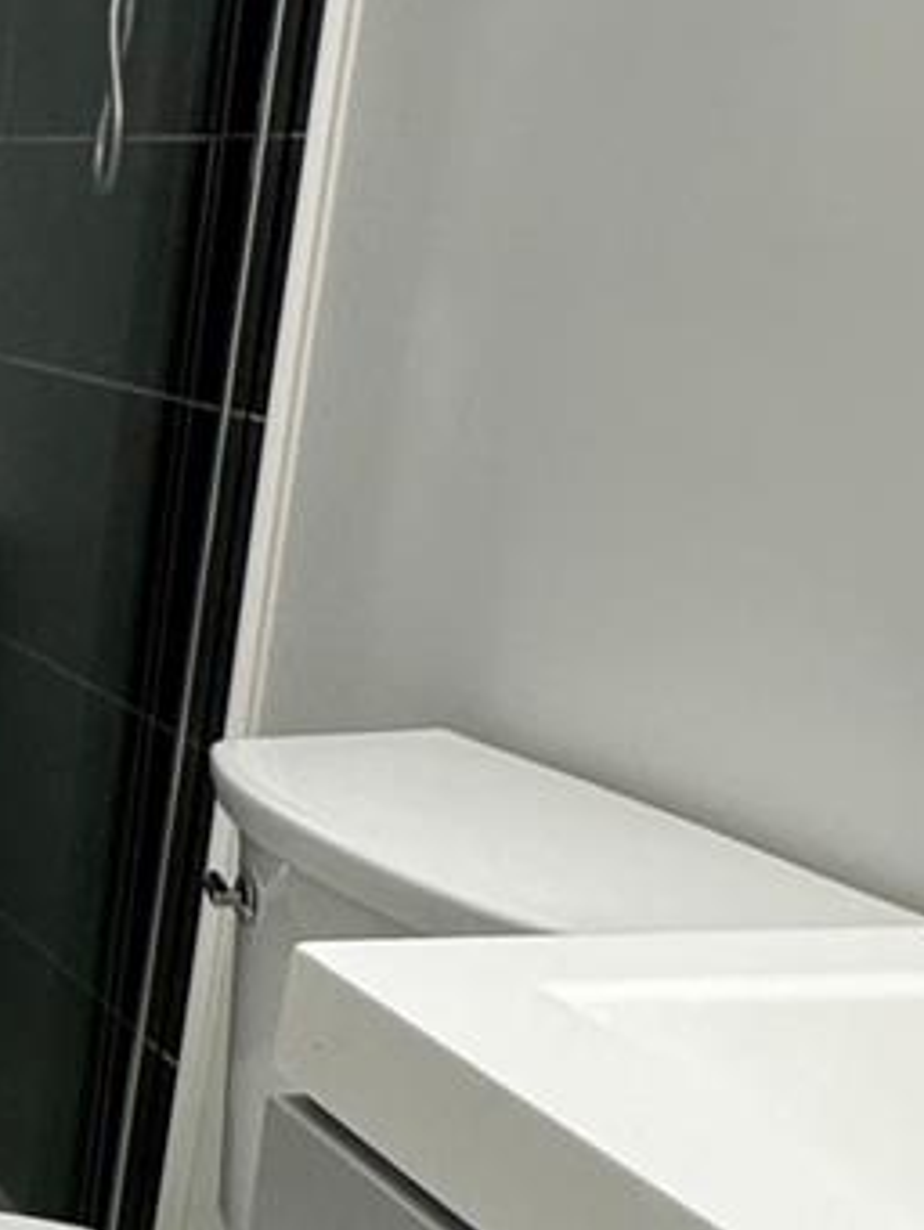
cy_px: 830
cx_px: -733
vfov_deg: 30.5
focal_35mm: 63
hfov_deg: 18.4
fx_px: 2241
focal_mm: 2.22
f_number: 2.2
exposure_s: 1/120
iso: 250
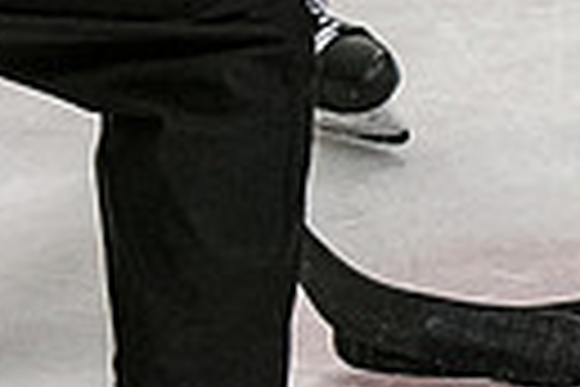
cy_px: -577
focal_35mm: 568
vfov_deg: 2.4
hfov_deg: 3.6
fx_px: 9150
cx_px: 383
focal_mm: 70
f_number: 4
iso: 3200
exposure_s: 1/800
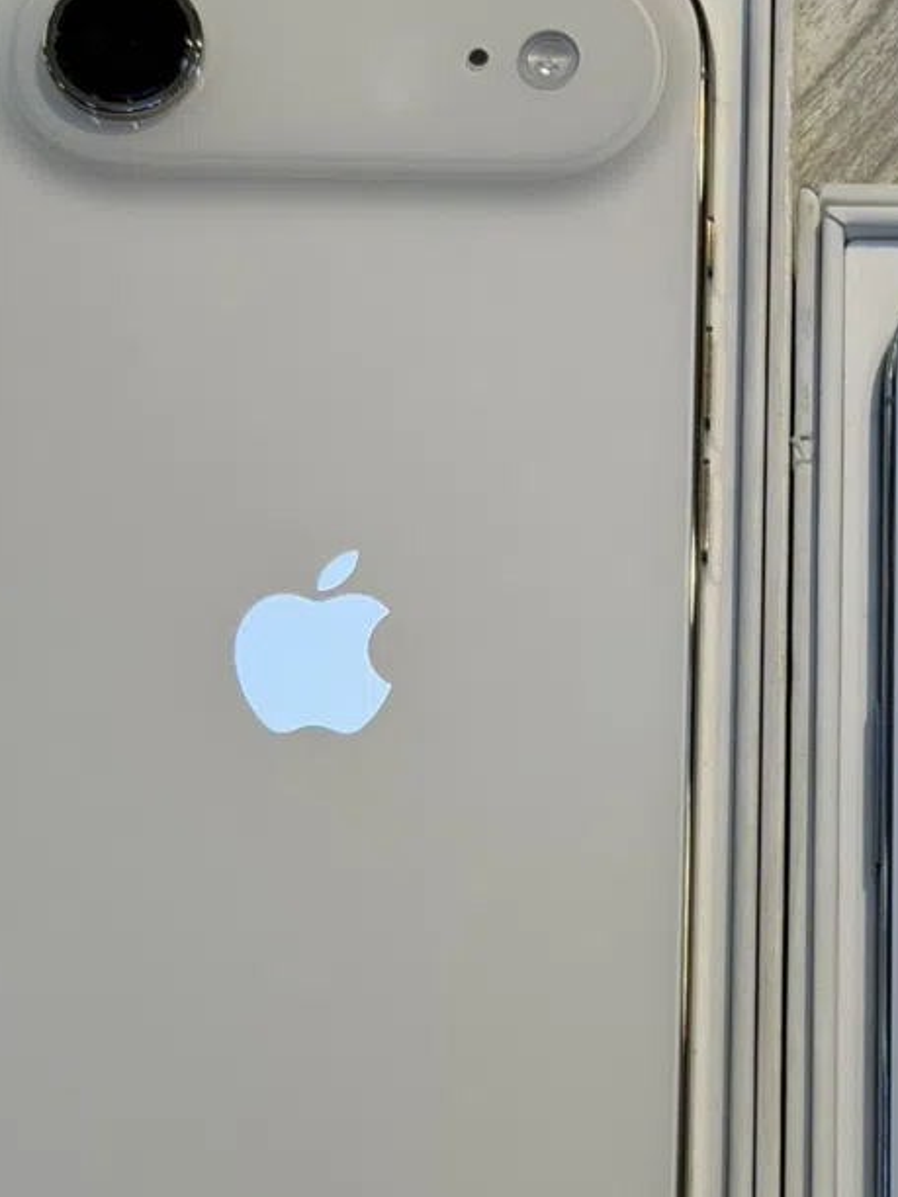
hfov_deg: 13.7
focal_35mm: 107
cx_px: 863
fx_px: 3701
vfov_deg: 18.3
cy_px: 795
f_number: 1.78
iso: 64
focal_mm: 6.76
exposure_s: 1/747
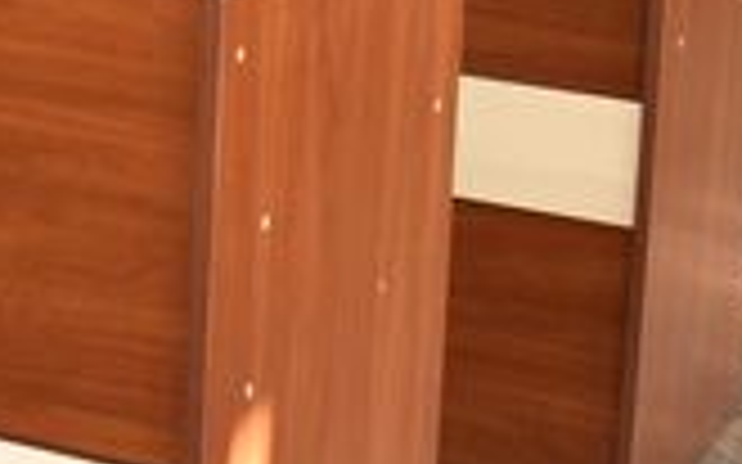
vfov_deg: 8.6
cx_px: -355
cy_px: -412
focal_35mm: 146
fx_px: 2958
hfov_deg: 13.5
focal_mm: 21
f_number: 5.6
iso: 280
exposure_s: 1/125
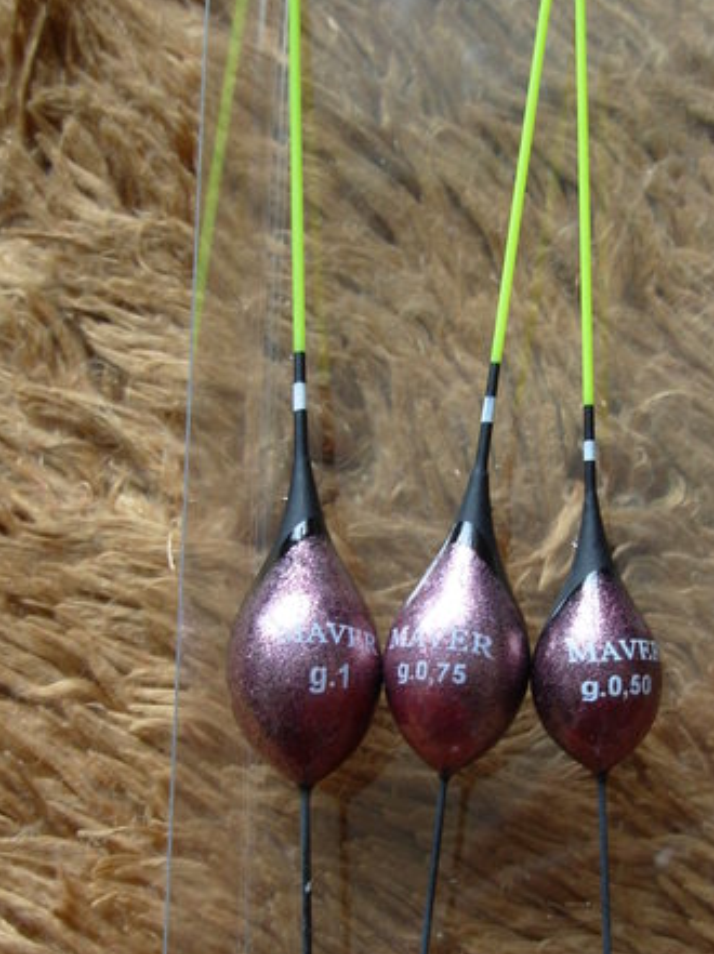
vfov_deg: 28.2
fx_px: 1900
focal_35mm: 69
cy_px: 539
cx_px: 487
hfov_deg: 21.2
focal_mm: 6.3
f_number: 2.9
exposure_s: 1/50.8
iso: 50
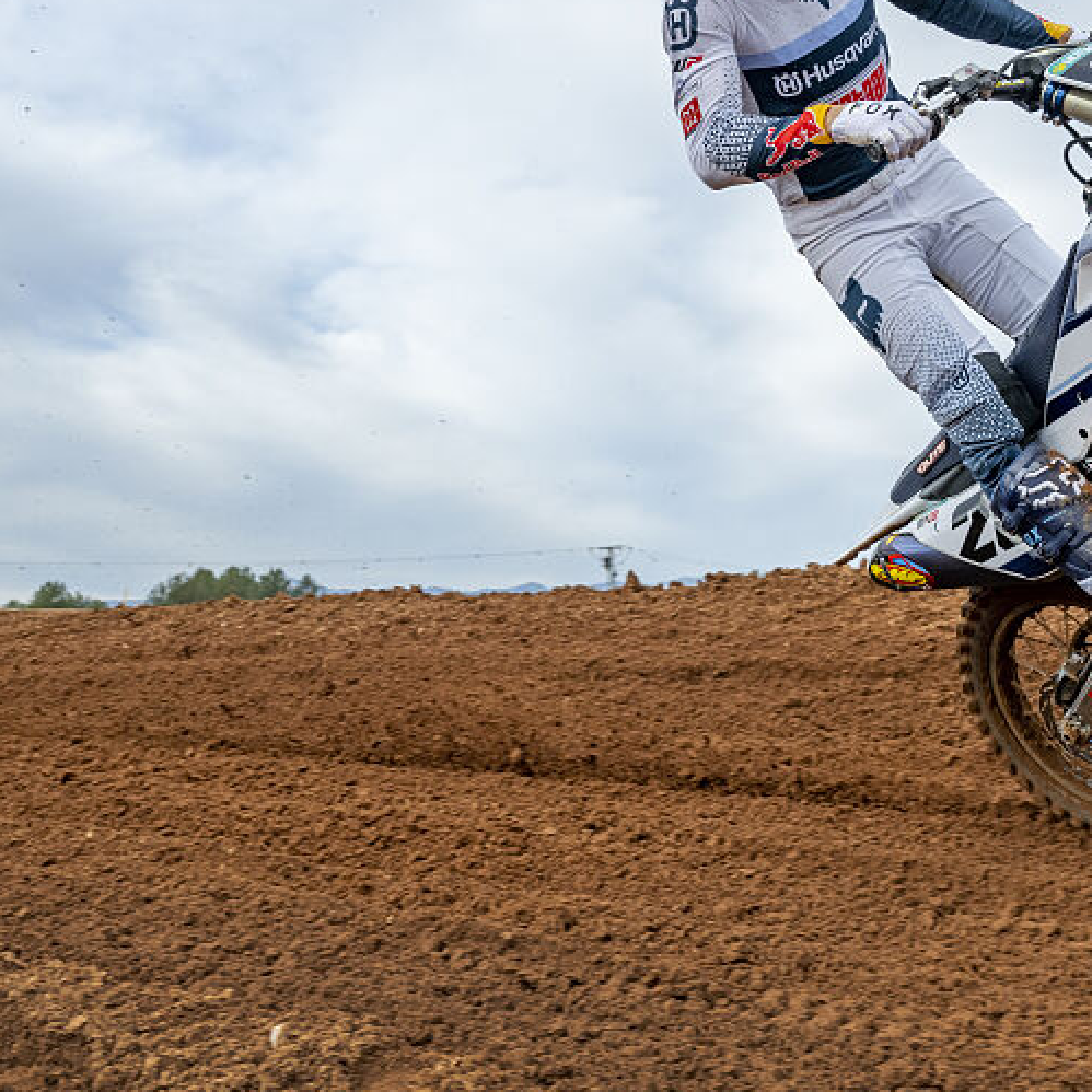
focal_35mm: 60
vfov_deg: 28.6
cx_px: 790
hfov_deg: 28.3
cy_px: 471
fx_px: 2143
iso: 200
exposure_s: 1/1000
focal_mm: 28.5
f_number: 5.6
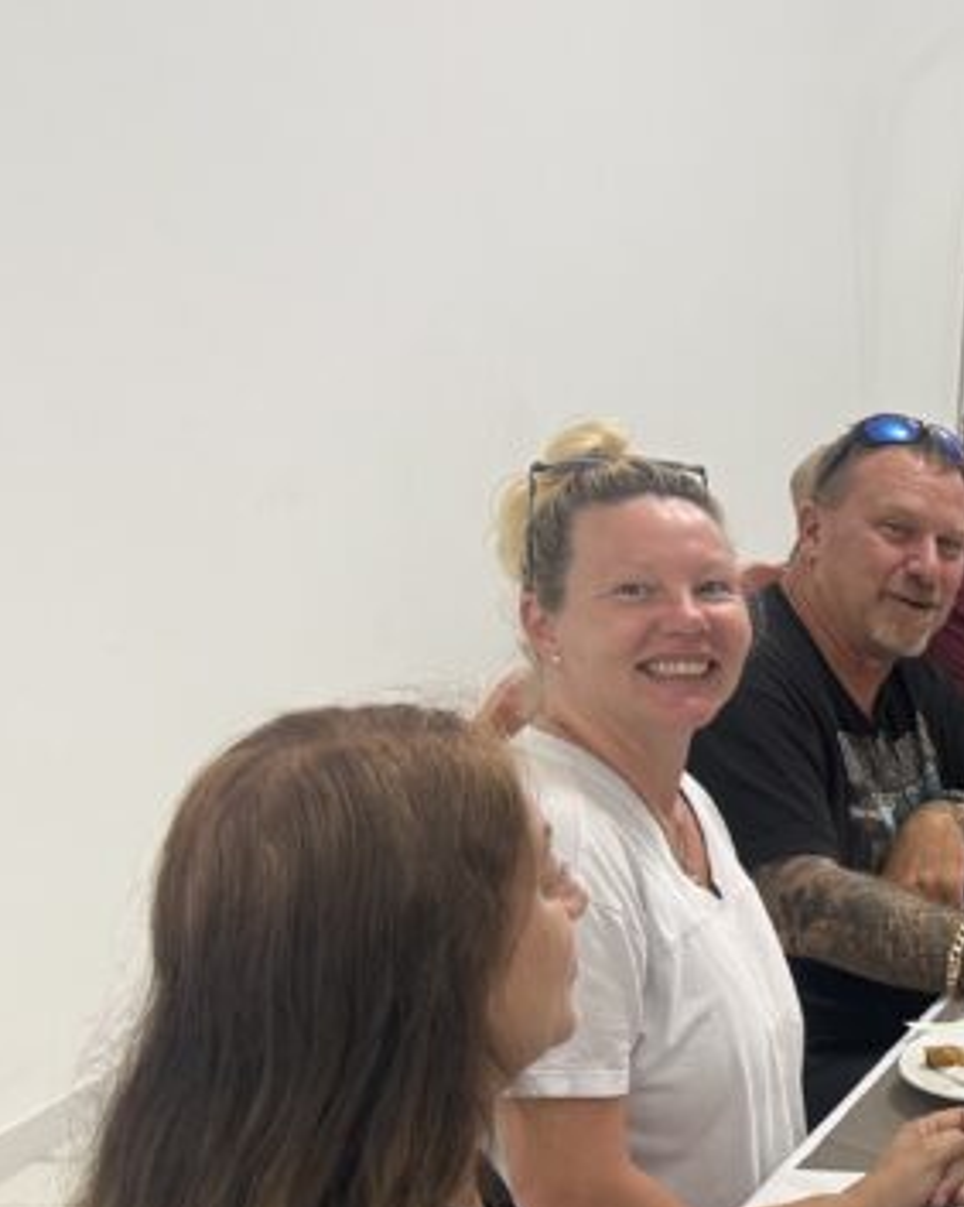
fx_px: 2427
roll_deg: +0.7
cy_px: 848
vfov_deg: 27.7
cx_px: 1467
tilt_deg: -15.1
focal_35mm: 68
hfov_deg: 19.4
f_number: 1.78
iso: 200
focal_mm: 6.76
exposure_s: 1/50
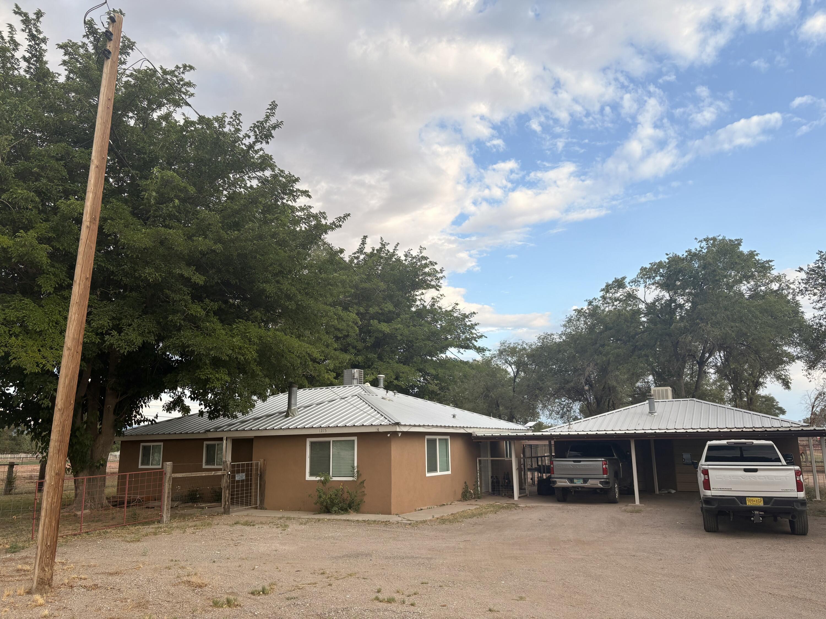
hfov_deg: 67.3
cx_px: 413
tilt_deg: +13.0
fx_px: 620
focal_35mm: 26
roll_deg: +0.6
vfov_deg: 53.1
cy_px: 310
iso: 50
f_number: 1.6
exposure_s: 1/1048
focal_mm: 5.96
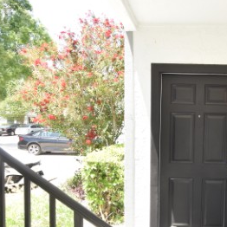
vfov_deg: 47.0
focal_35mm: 35
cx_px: 185
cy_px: 135
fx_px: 260
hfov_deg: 44.7
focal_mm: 10
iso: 400
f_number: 8
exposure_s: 1/250
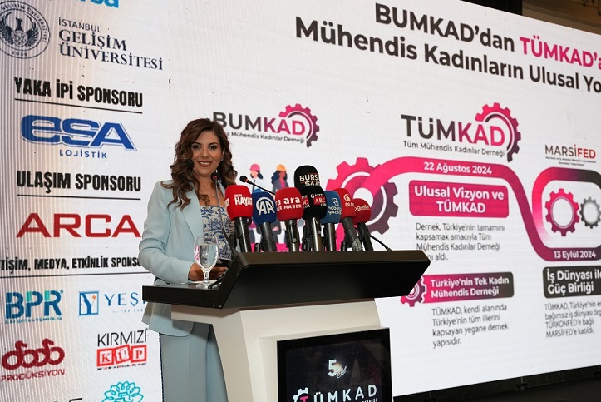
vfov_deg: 33.0
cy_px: 206
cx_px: 305
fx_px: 677
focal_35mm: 41
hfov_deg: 47.9
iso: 800
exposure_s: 1/125
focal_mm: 38.5
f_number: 3.5
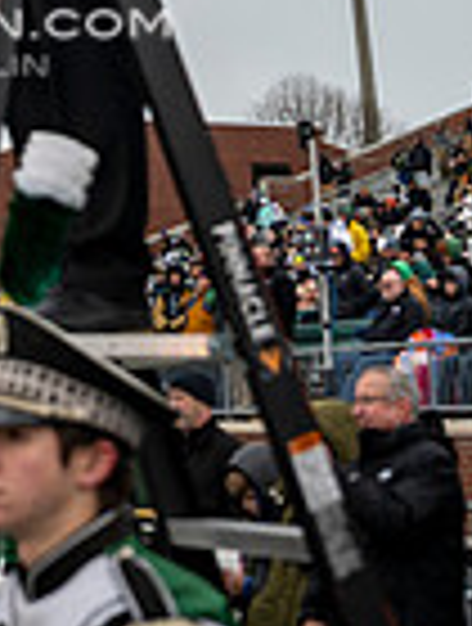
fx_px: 1737
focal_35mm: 96
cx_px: -139
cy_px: -137
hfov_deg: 14.8
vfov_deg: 19.2
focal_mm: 24
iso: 100
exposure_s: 1/500
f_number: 2.8
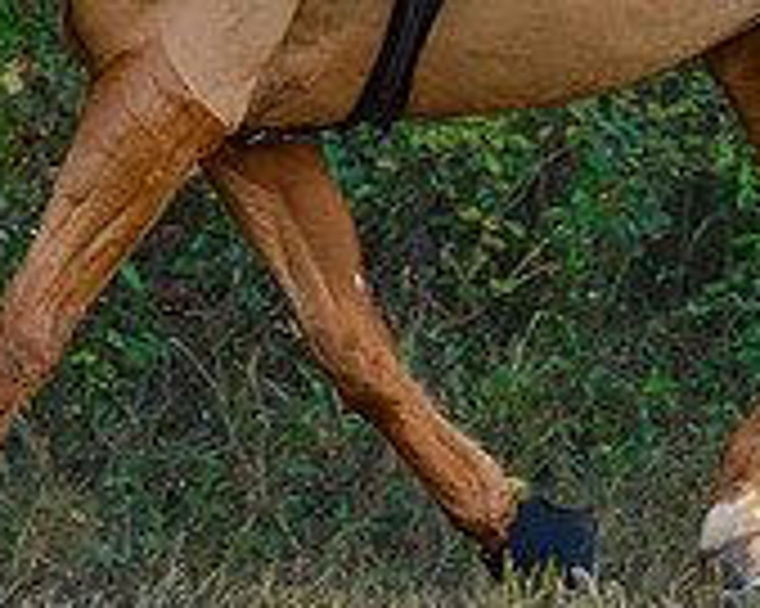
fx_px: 14522
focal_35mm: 646
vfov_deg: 2.4
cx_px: 419
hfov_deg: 3.0
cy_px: -318
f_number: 4
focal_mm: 165
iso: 1000
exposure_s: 1/400
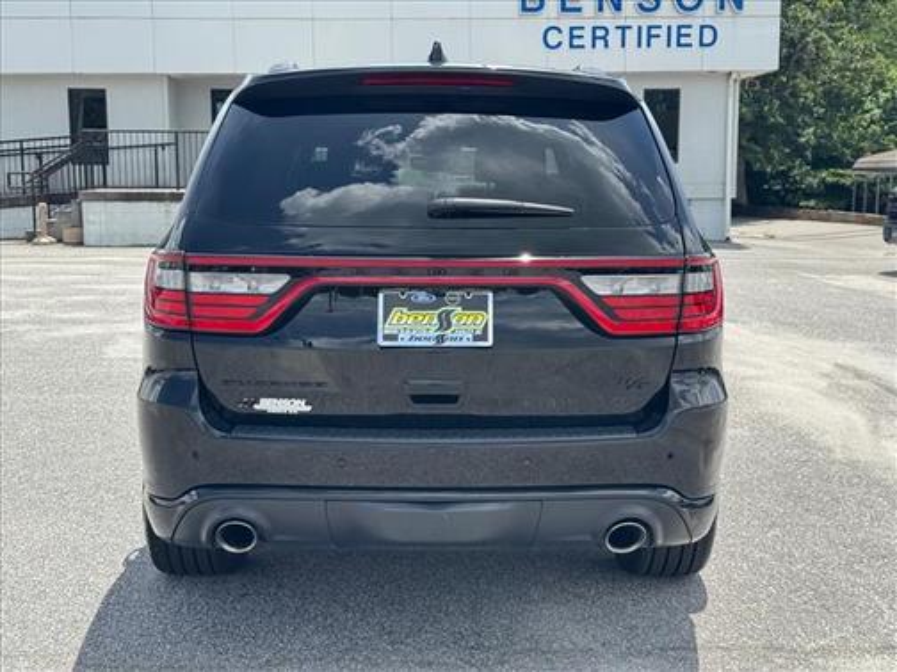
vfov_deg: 30.3
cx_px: 448
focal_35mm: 48
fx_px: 1244
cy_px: 336
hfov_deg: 39.7
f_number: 1.78
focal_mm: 6.76
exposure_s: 1/2717
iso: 64
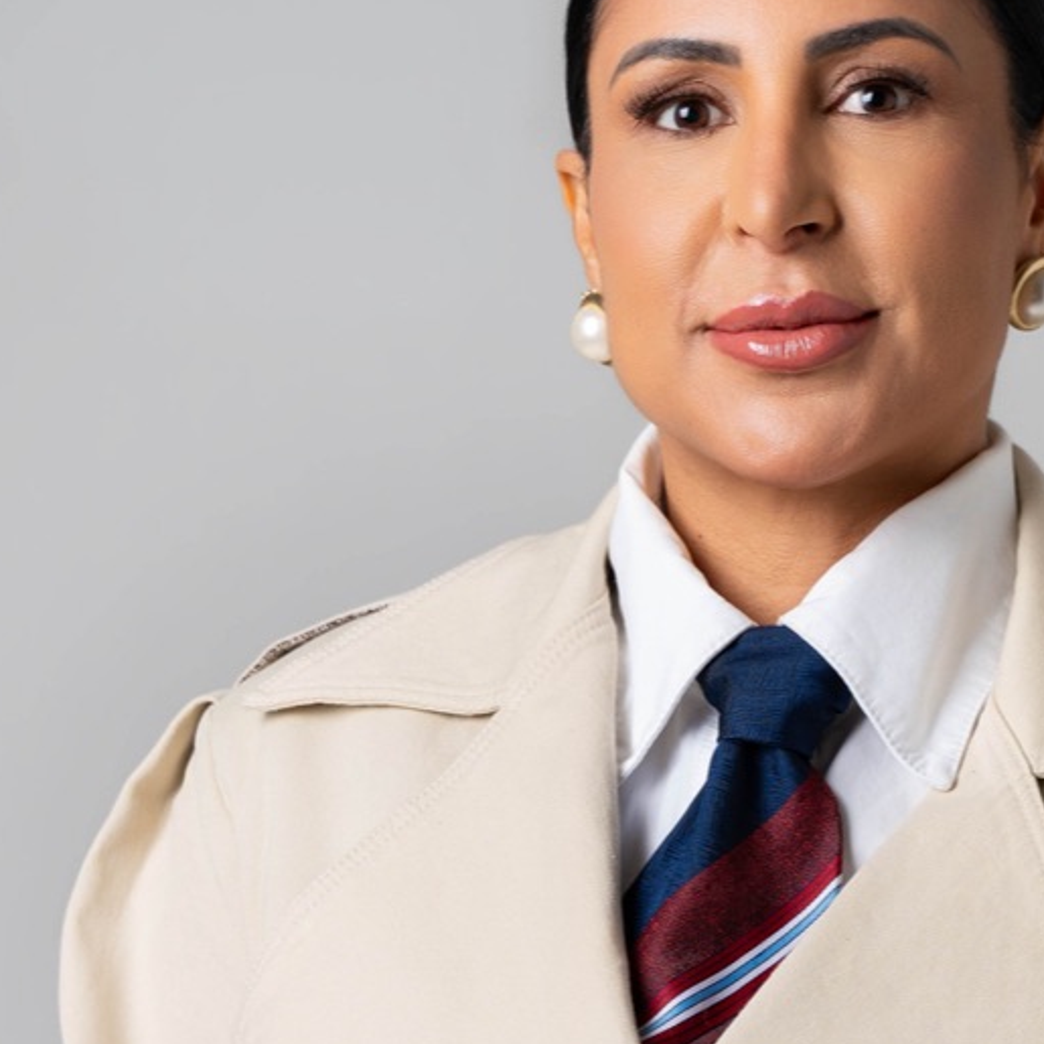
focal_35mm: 198
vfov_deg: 8.8
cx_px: 740
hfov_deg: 8.8
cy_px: 1005
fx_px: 6756
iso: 200
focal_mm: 75
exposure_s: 1/160
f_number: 6.3
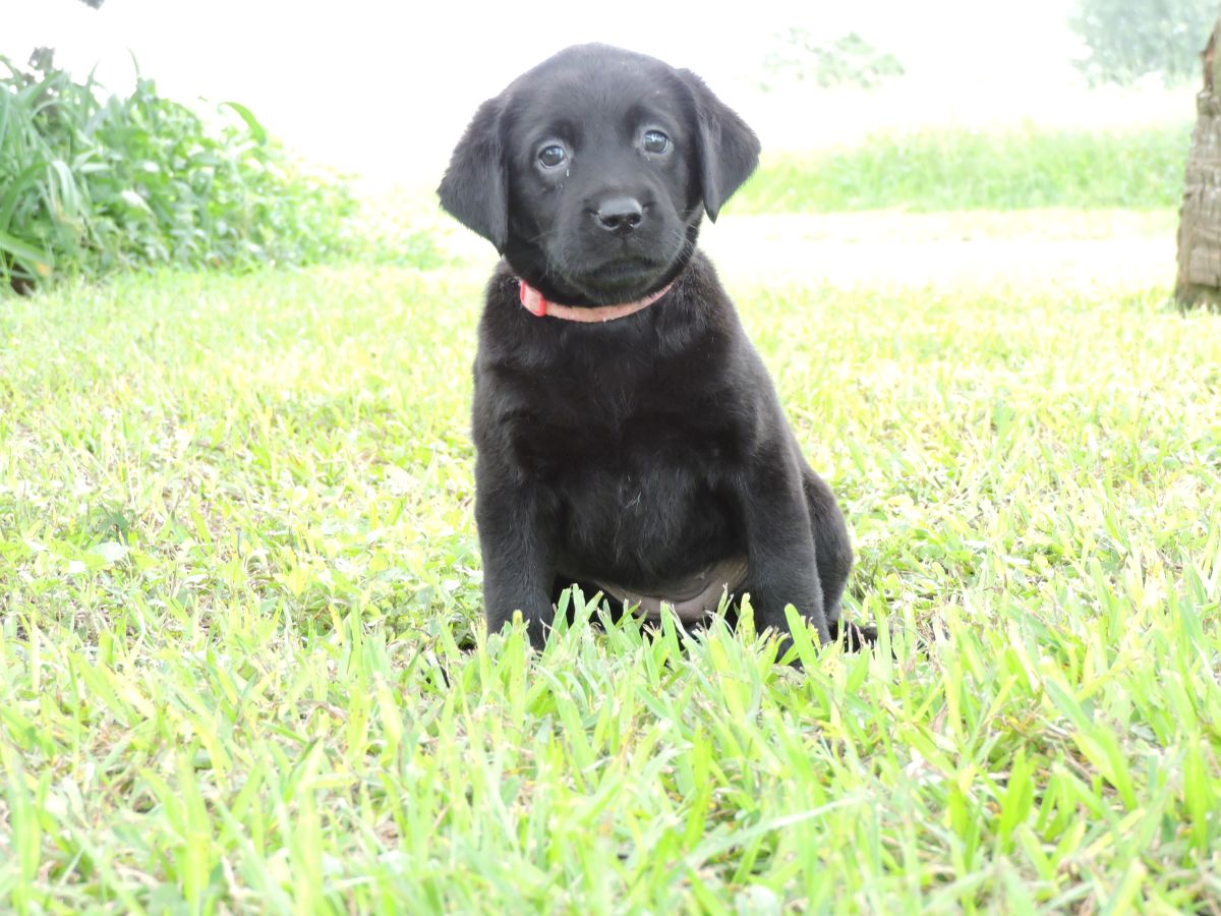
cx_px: 610
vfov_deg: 14.8
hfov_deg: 19.6
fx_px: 3527
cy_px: 458
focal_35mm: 100
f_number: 4.1
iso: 400
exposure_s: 1/100
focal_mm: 17.8
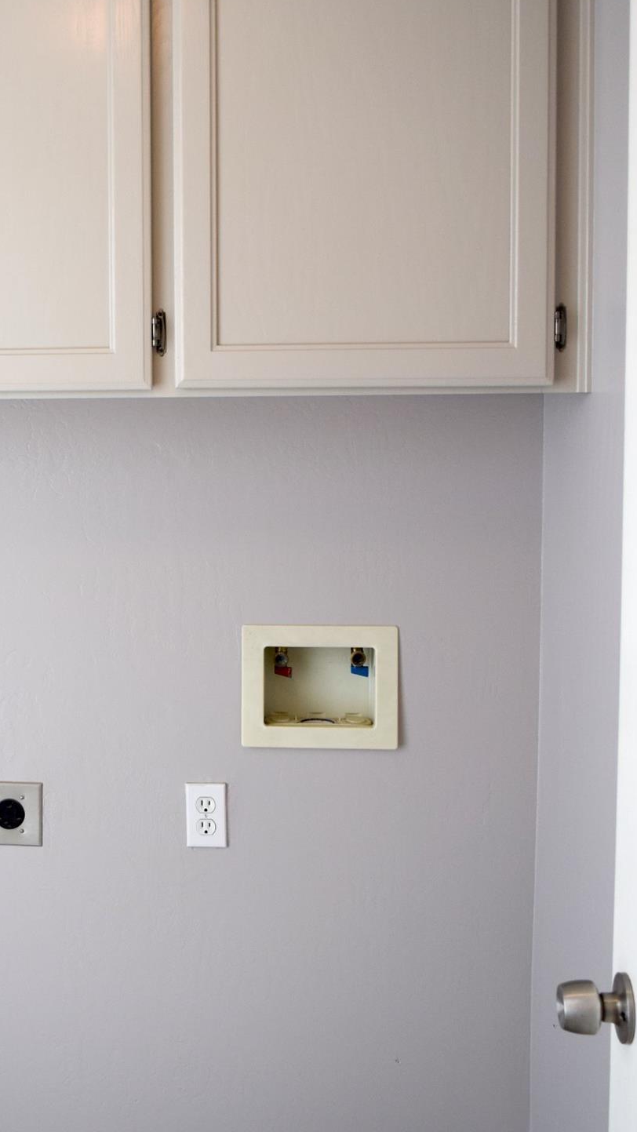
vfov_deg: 42.0
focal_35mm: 49
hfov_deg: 23.9
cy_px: 508
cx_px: 86
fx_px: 1471
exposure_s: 1/80
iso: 400
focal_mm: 20
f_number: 4.5
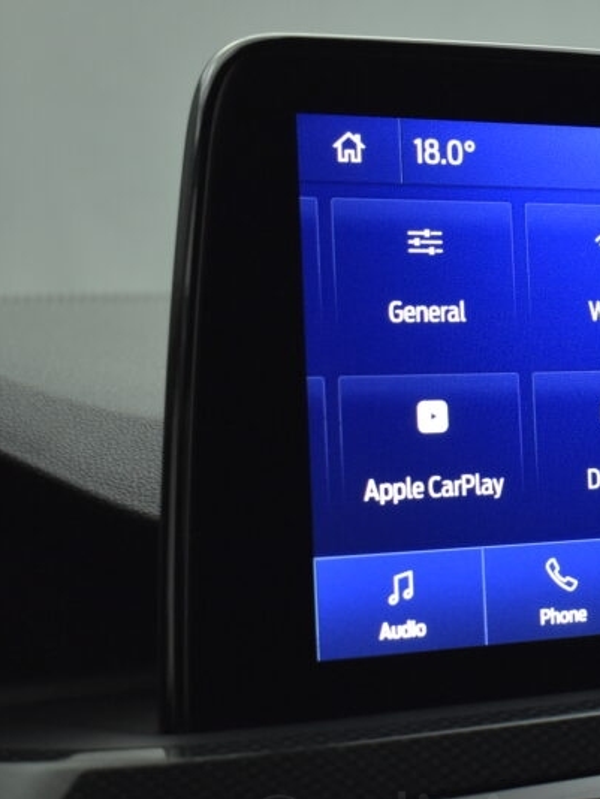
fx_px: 1917
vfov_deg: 23.5
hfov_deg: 17.3
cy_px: 392
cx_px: 643
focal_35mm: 83
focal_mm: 30
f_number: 4.2
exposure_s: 1/100
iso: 1600
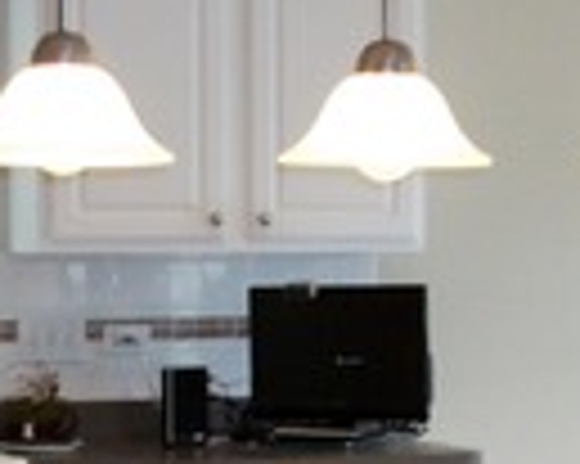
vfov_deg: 9.9
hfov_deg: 12.4
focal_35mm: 155
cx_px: 202
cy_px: 489
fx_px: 2659
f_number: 2.9
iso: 160
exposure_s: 1/40
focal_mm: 5.7
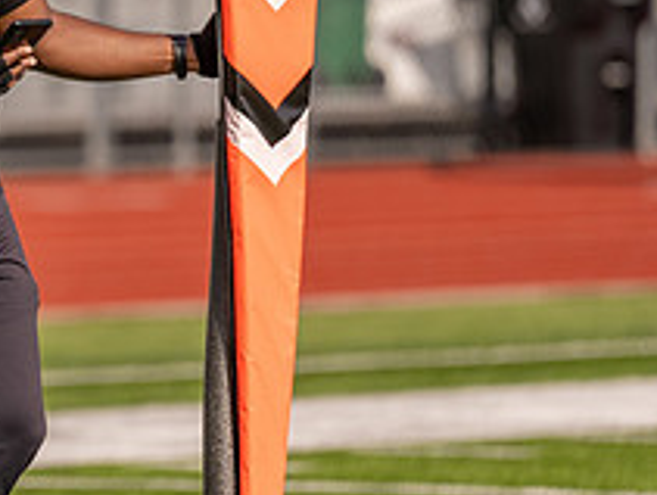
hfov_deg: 3.5
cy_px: 134
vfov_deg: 2.6
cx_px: -118
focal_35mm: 565
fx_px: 10742
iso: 100
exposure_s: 1/2500
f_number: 2.8
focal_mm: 200
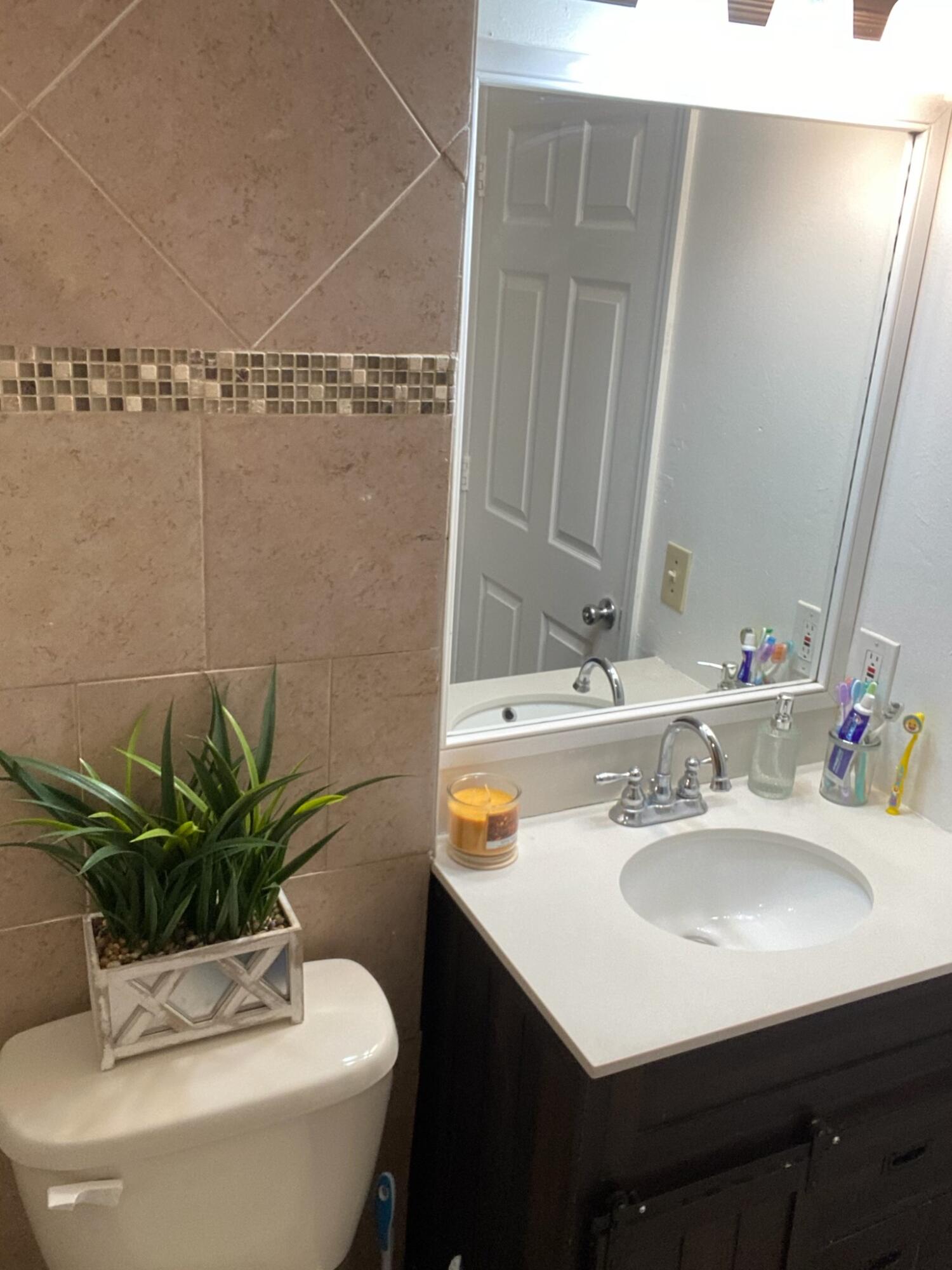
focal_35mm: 30
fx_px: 1100
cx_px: 476
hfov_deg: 46.8
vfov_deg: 60.0
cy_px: 635
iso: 125
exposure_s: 1/60
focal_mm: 2.71
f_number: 2.2
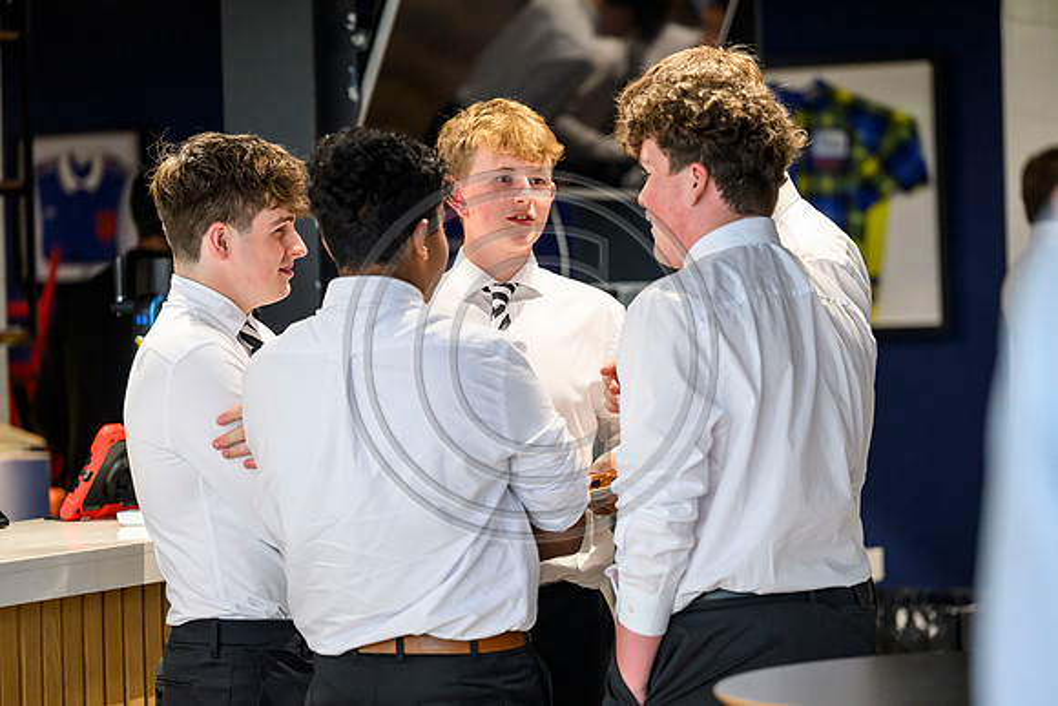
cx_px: 529
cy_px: 353
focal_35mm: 135
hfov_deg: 15.2
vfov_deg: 10.2
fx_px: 3968
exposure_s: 1/320
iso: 4000
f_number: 3.2
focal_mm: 135
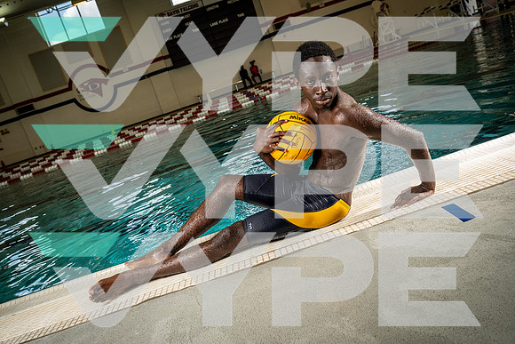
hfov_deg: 60.3
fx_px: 444
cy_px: 172
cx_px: 258
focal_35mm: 31
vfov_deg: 42.3
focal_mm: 31
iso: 640
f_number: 5.6
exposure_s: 1/250
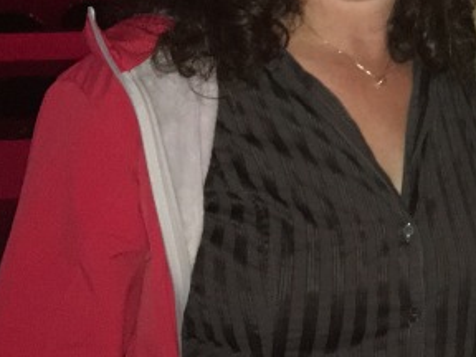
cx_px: 598
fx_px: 1416
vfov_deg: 13.8
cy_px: -106
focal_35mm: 103
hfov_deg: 18.0
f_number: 2.2
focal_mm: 4.15
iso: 250
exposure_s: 1/16
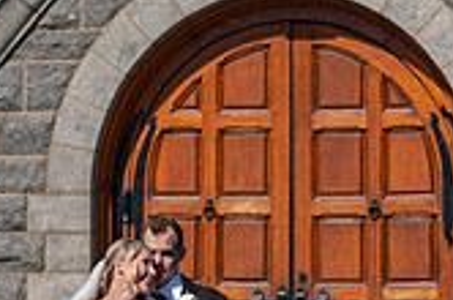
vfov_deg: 4.8
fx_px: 3567
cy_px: 286
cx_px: 317
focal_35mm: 284
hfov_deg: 7.3
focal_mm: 80
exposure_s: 1/4000
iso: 100
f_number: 2.8
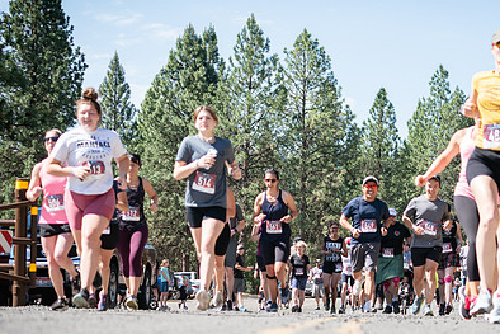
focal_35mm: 109
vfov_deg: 12.6
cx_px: 353
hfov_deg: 18.7
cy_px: 196
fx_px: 1514
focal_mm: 74
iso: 125
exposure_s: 1/500
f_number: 4
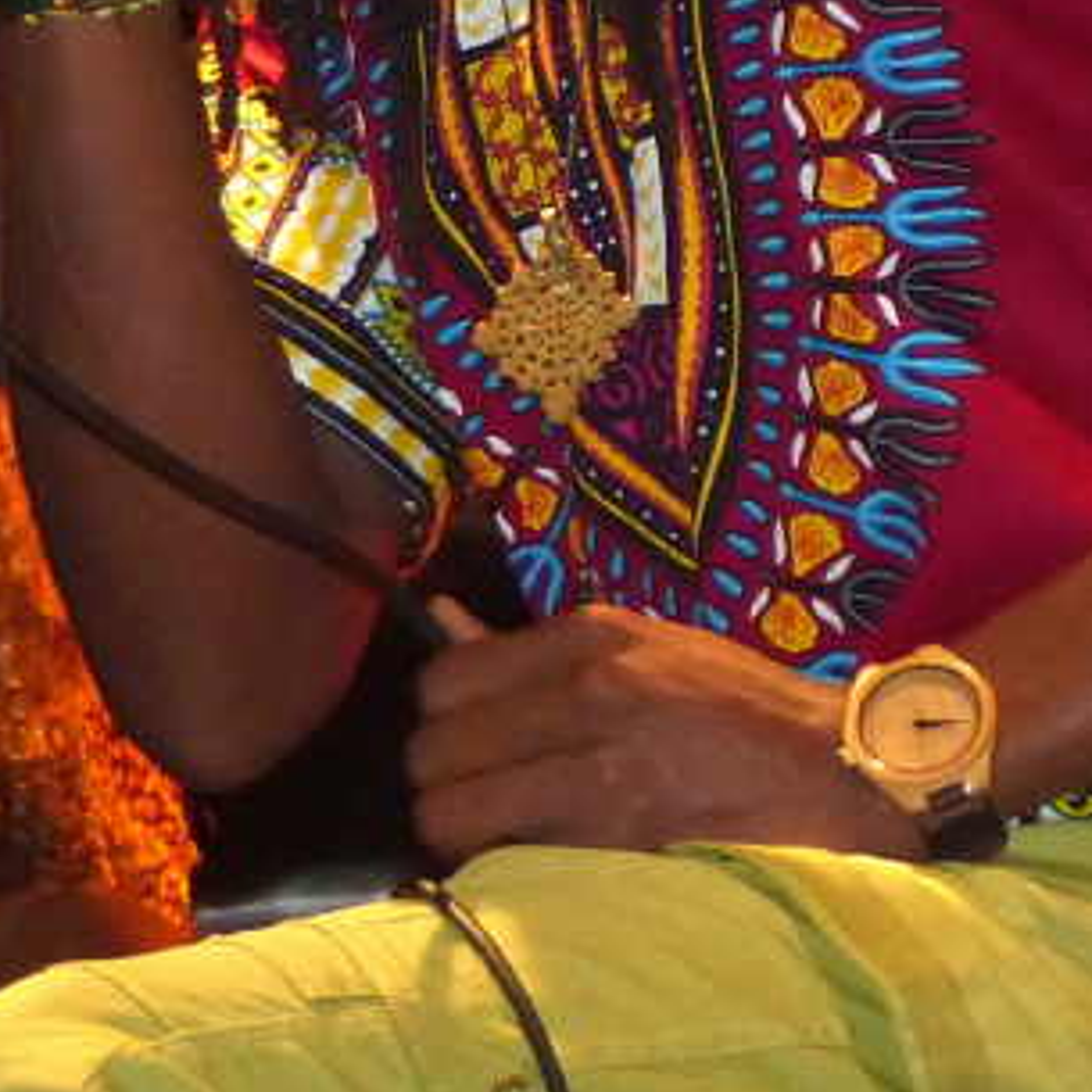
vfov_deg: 5.9
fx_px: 10564
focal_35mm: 296
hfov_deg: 5.9
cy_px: -86
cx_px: 567
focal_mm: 18.3
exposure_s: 1/60
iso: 400
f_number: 2.8
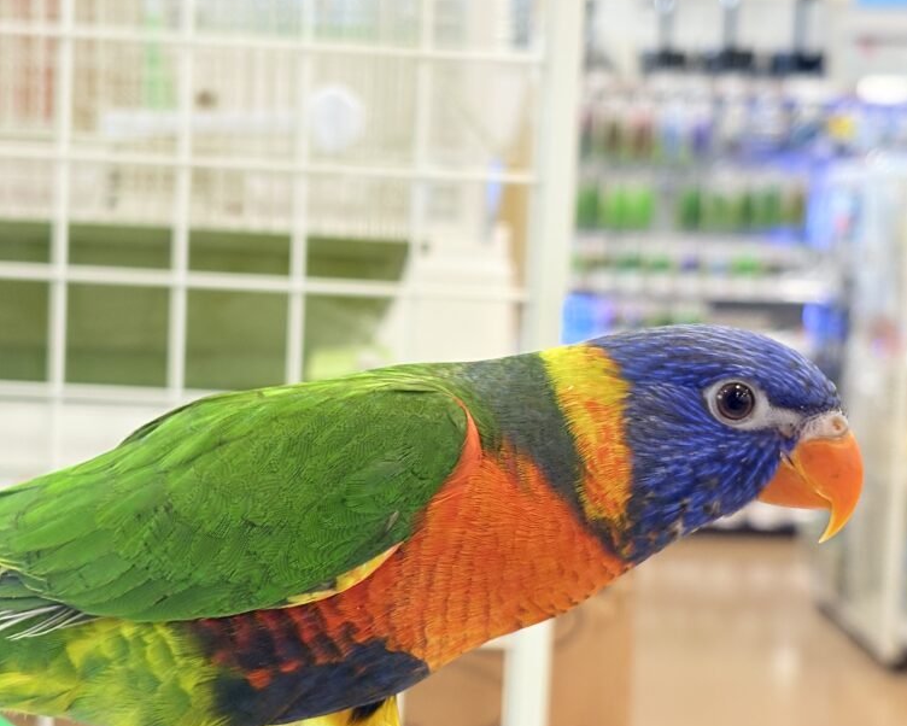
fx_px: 2175
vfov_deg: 18.9
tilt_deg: -5.4
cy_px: 438
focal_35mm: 81
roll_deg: -1.3
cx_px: 472
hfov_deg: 23.6
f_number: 1.6
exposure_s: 1/117
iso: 125
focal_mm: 5.96
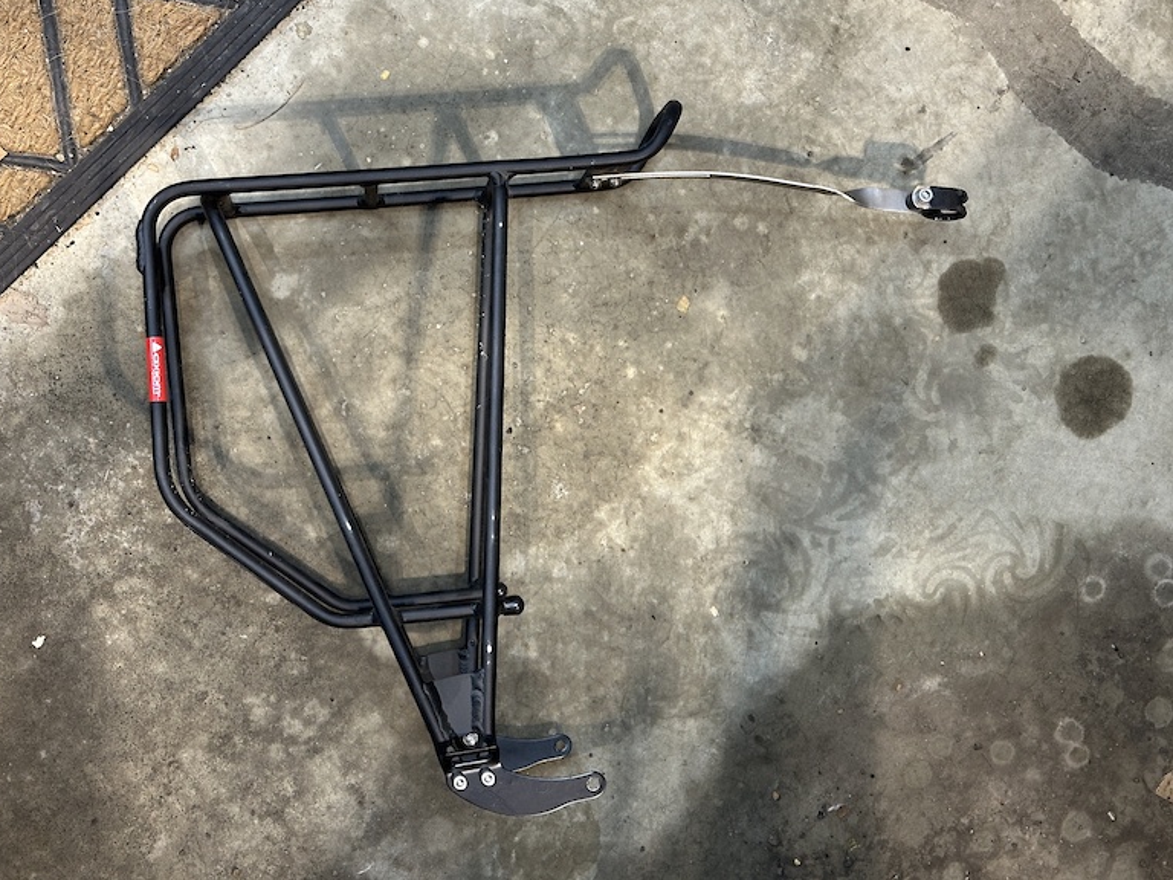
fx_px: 1694
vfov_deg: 29.1
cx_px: 565
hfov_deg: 38.2
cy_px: 425
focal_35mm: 50
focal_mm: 6.86
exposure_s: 1/60
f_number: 1.78
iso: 250
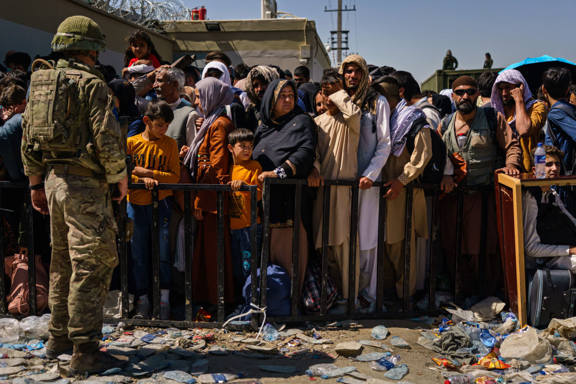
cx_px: 288
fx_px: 704
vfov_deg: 30.5
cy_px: 192
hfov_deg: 44.5
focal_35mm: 44
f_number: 4
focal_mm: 44
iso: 400
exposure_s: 1/5000
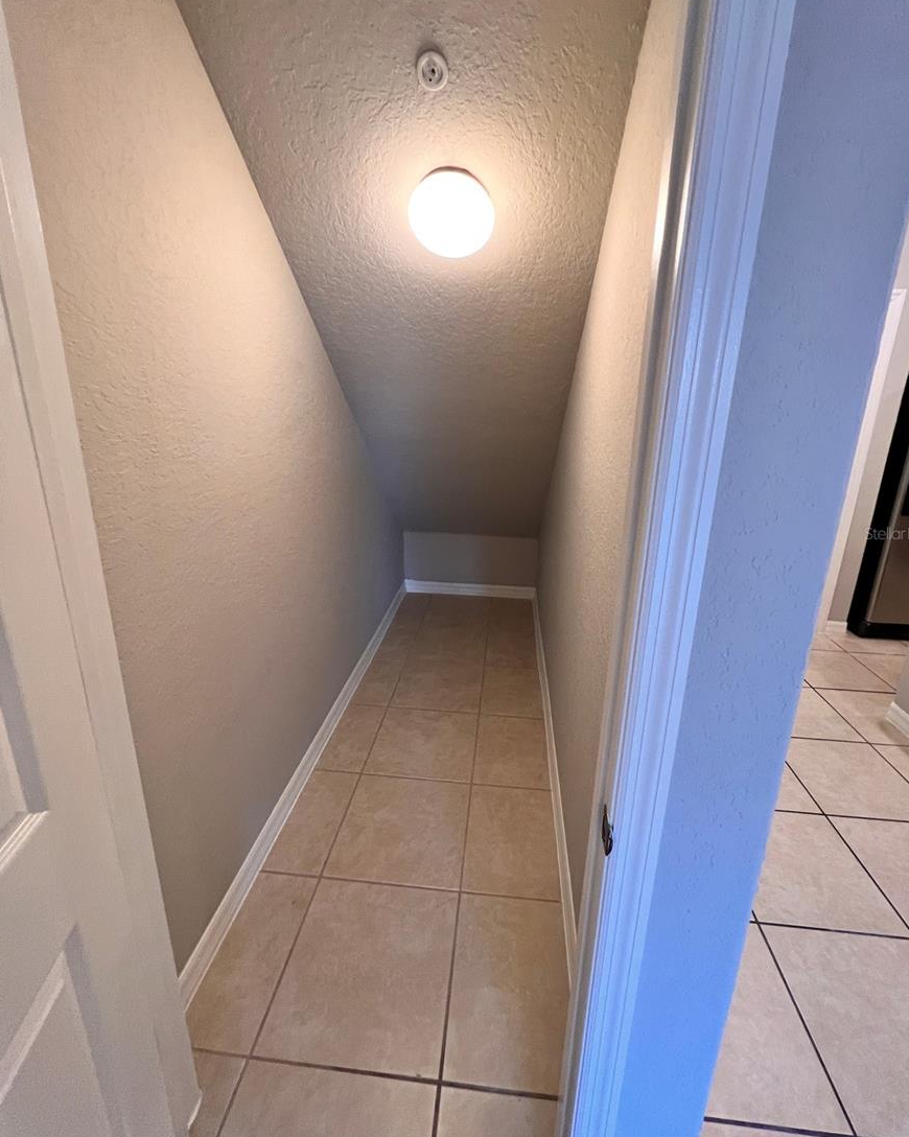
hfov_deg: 87.9
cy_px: 533
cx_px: 468
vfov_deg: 100.6
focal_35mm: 14
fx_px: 471
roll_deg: -1.6
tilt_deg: -17.5
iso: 200
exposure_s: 1/60
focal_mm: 1.57
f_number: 1.8
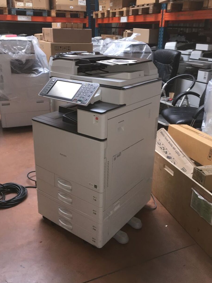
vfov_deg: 56.8
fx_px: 261
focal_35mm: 32
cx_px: 108
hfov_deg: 44.2
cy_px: 131
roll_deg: -0.8
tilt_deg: -19.0
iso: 80
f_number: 2.2
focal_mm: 4.15
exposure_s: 1/33
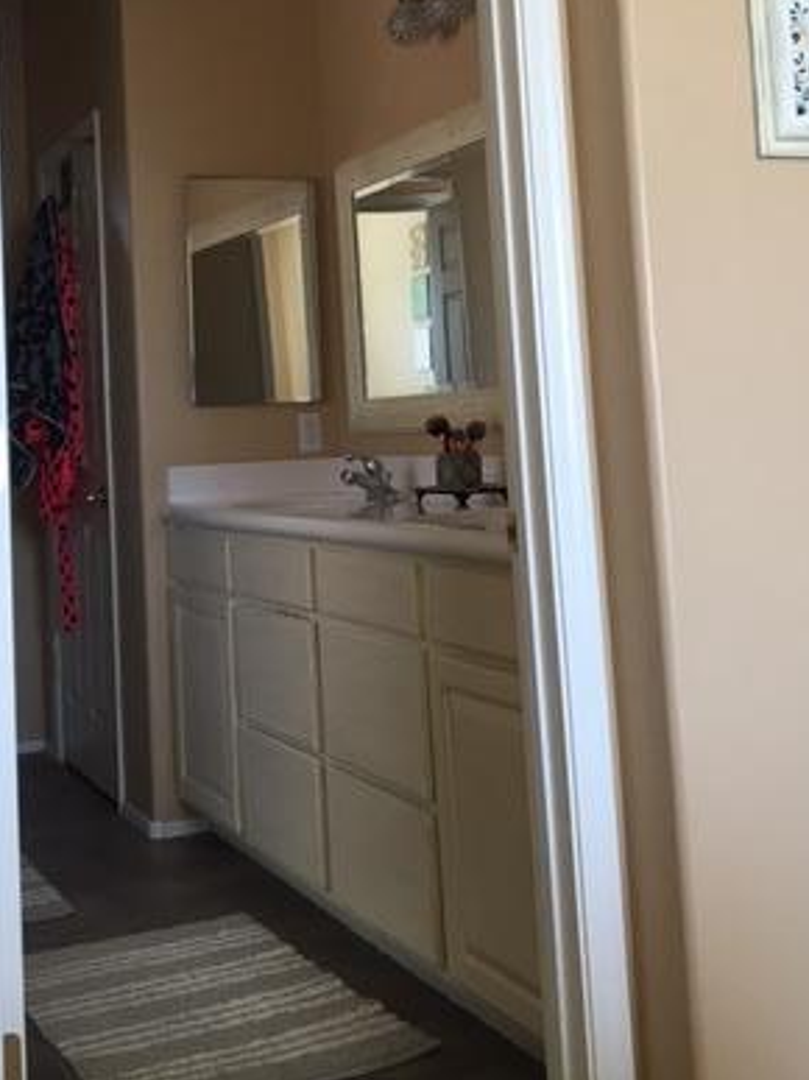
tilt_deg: +5.5
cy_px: 285
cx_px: 351
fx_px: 1497
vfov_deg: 38.7
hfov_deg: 30.2
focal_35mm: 48
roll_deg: +3.3
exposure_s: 1/40
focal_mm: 4.15
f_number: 2.2
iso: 25
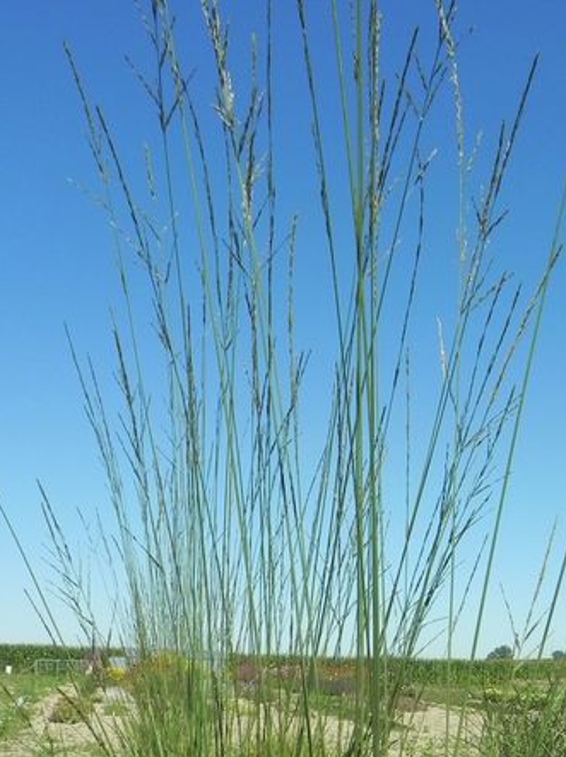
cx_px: 425
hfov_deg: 30.3
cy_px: 680
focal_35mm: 47
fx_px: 1027
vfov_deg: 37.8
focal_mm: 4.6
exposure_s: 1/473
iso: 160
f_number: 7.1
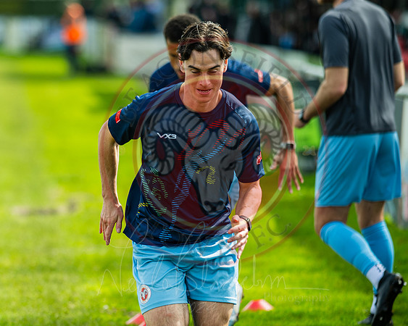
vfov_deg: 5.3
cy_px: 210
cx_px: 151
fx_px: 3548
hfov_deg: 6.6
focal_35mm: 294
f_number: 1.8
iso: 100
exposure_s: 1/2000
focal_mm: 135
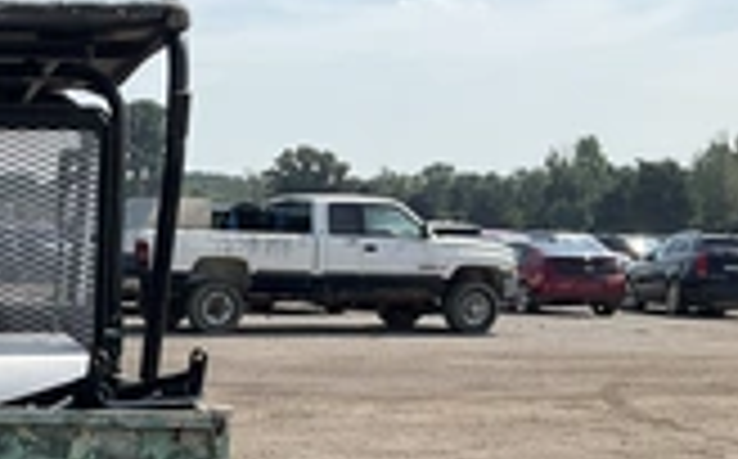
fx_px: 1506
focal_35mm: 75
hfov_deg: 25.2
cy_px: 418
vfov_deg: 17.1
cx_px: -112
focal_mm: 3
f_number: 1.8
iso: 25
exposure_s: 1/2227
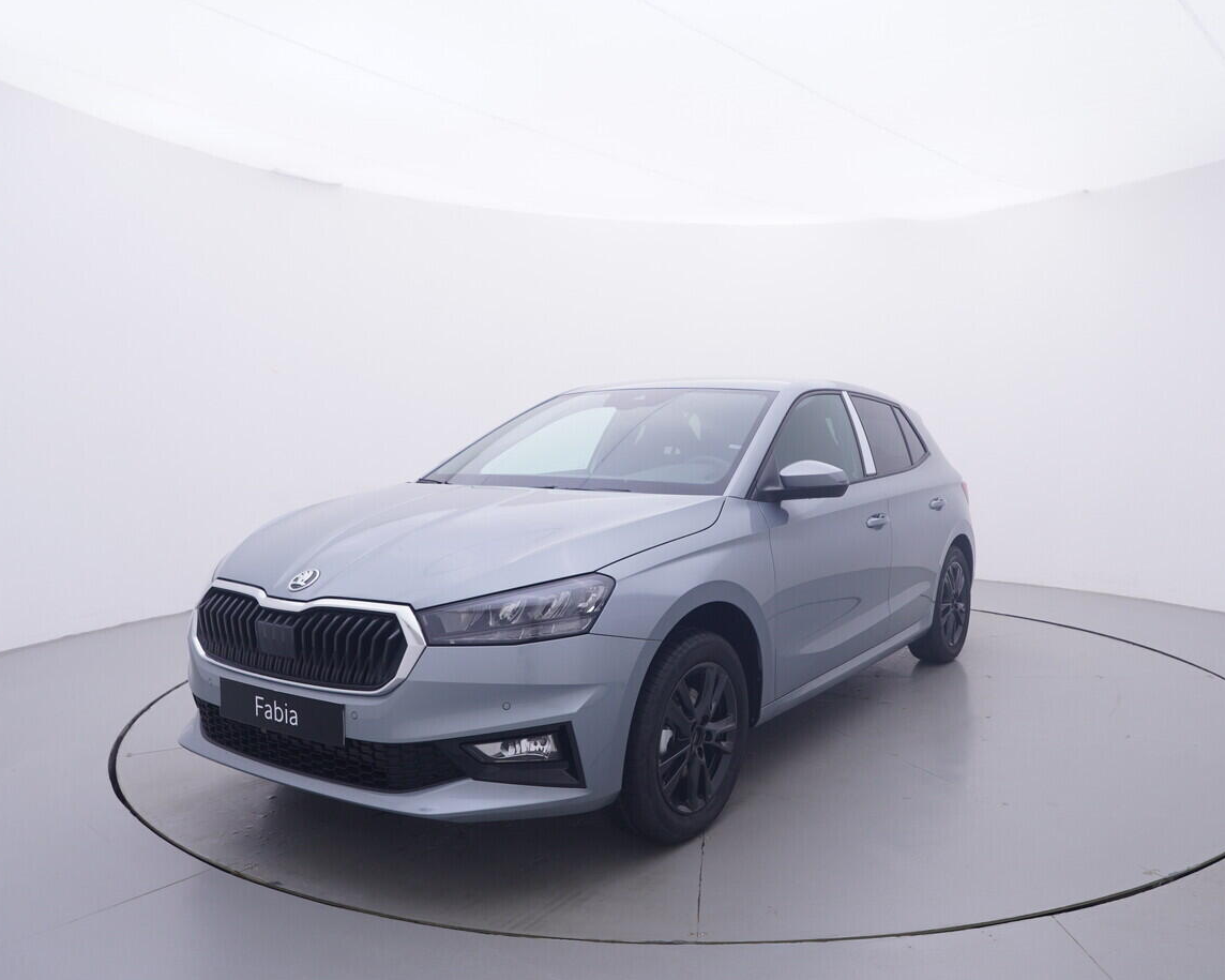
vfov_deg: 53.9
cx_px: 723
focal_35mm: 27
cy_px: 486
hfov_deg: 64.4
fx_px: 964
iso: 200
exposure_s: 1/80
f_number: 5
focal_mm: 15
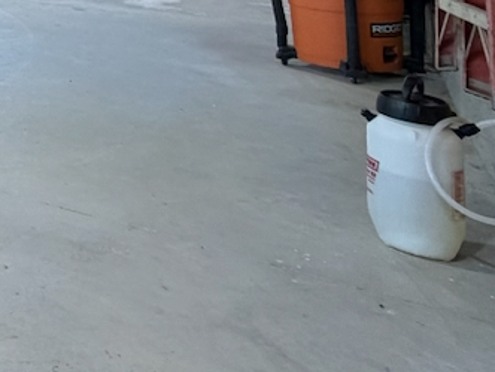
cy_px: -170
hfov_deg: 23.4
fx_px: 772
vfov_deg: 22.6
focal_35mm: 54
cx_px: -343
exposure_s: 1/120
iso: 320
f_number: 2.2
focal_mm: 2.22
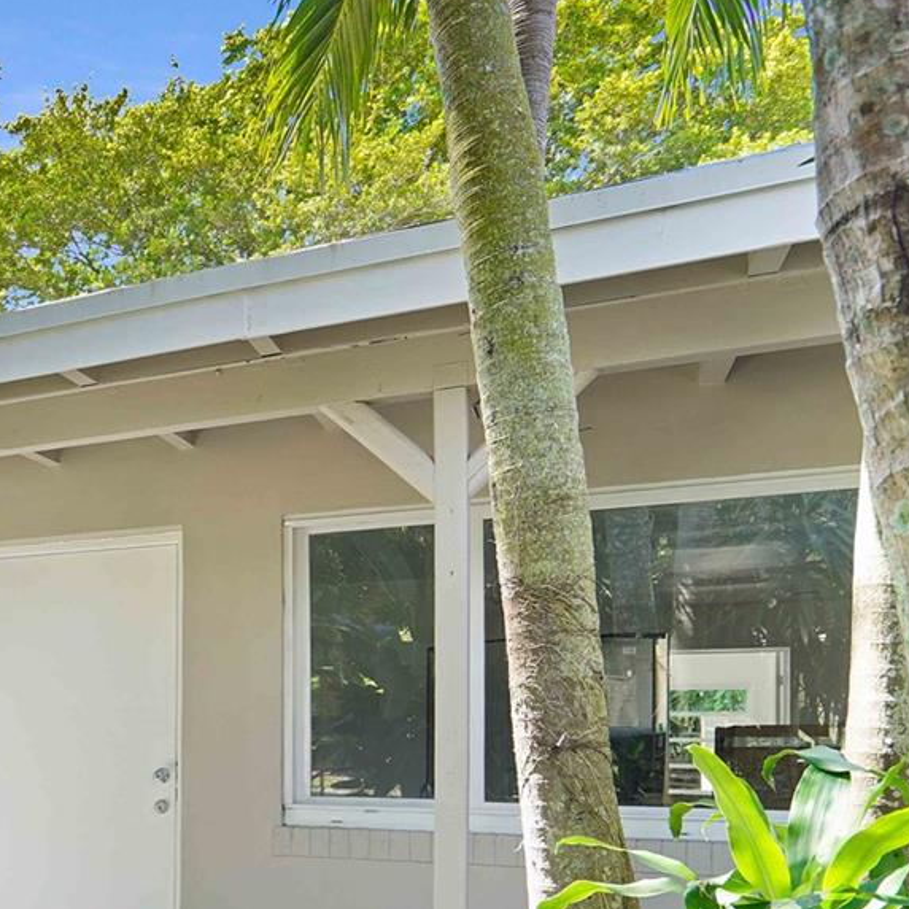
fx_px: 1129
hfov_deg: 33.5
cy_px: 736
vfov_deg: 41.8
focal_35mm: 38
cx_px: -242
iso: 200
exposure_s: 1/200
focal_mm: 16
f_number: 5
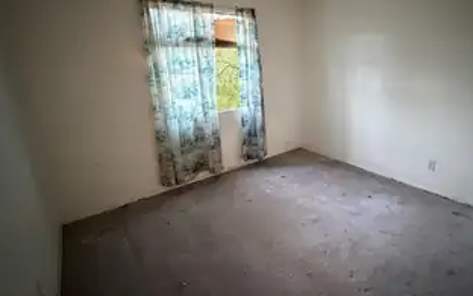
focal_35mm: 19
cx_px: 270
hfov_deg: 87.4
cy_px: 132
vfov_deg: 62.1
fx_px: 245
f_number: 2.2
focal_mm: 2.22
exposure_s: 1/40
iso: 1000
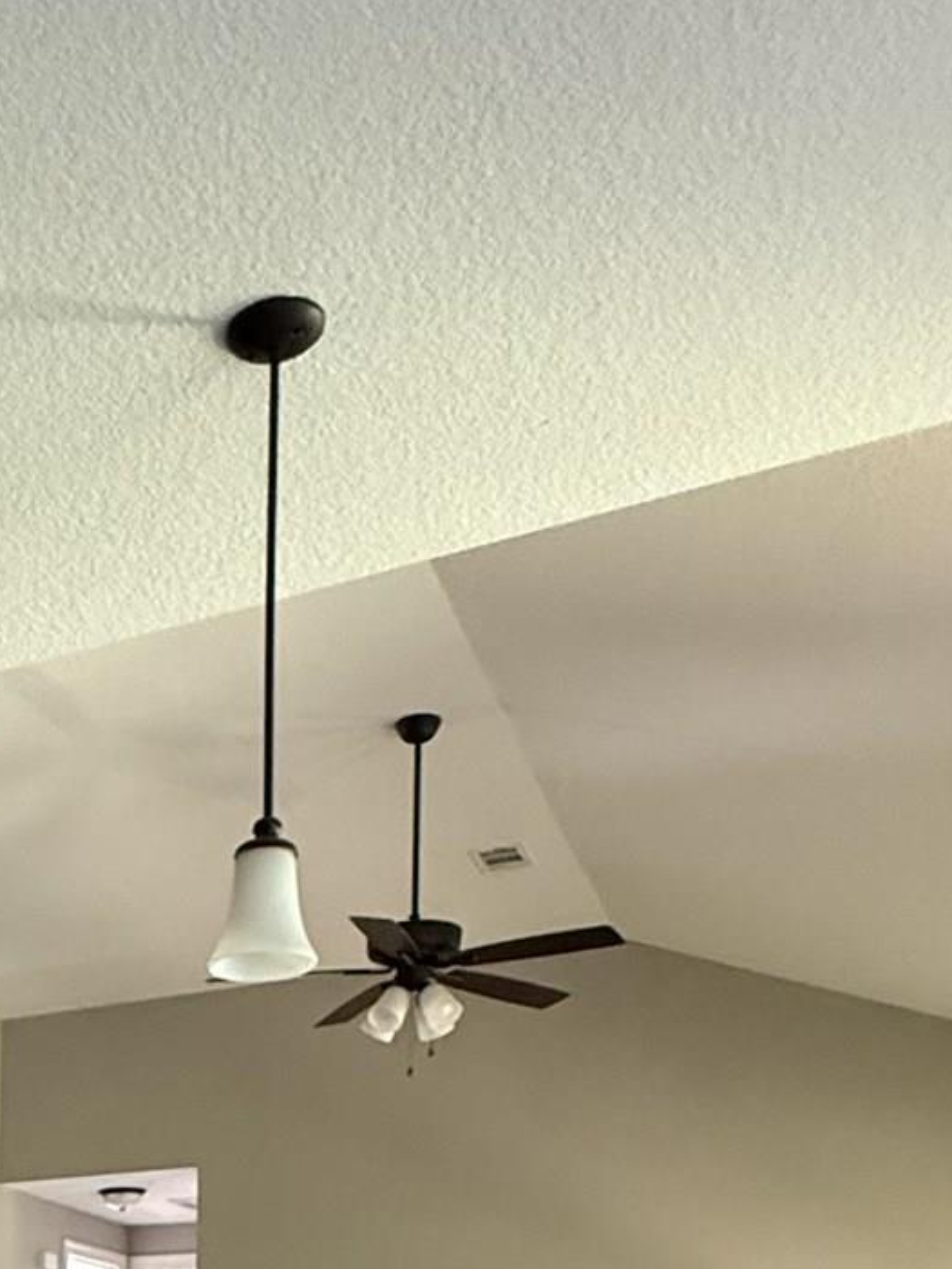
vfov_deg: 33.8
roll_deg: -1.6
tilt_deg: -0.4
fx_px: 1686
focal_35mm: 46
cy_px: 1501
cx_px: -199
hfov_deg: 27.6
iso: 640
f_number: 2.2
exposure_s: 1/60
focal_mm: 2.22
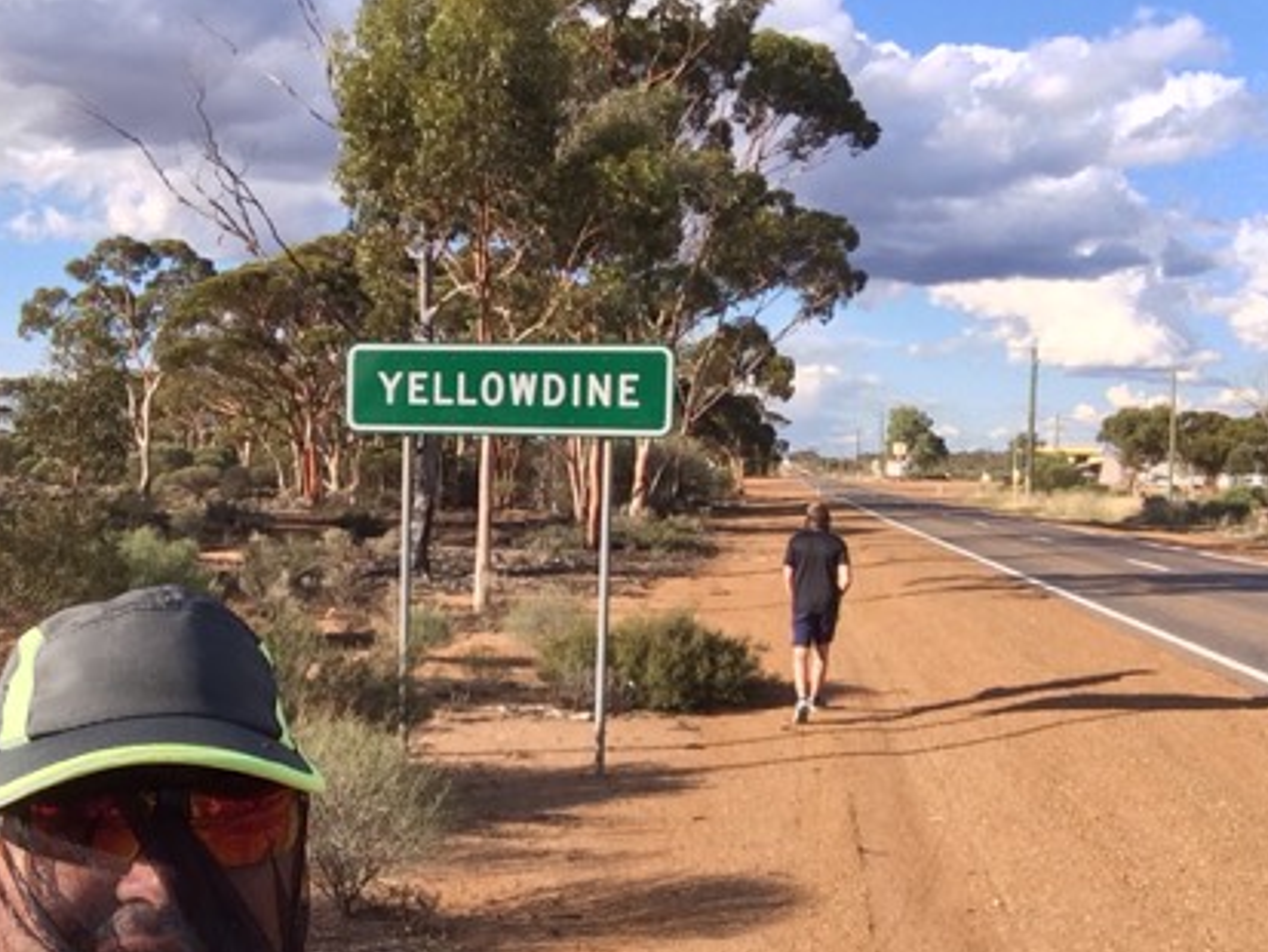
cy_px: 544
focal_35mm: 39
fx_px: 1429
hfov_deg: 47.8
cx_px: 562
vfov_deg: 36.8
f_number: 2.4
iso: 50
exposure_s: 1/822
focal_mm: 2.15
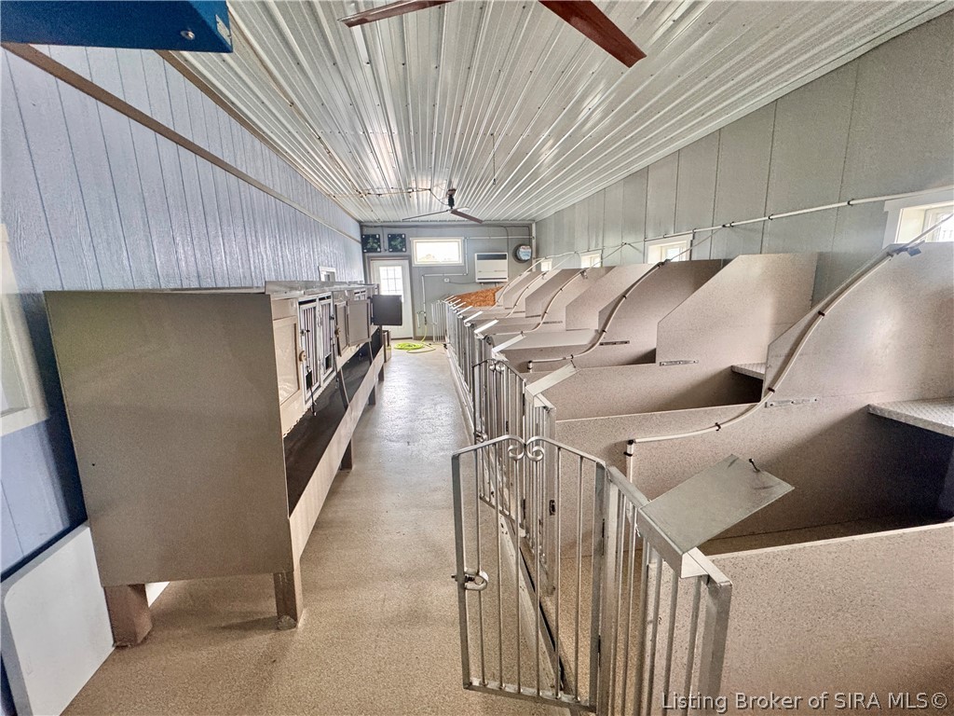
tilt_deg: -12.4
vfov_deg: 85.7
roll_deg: +1.7
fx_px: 386
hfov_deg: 102.1
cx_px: 477
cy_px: 358
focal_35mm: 14
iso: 400
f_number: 2.2
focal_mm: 2.22
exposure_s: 1/60
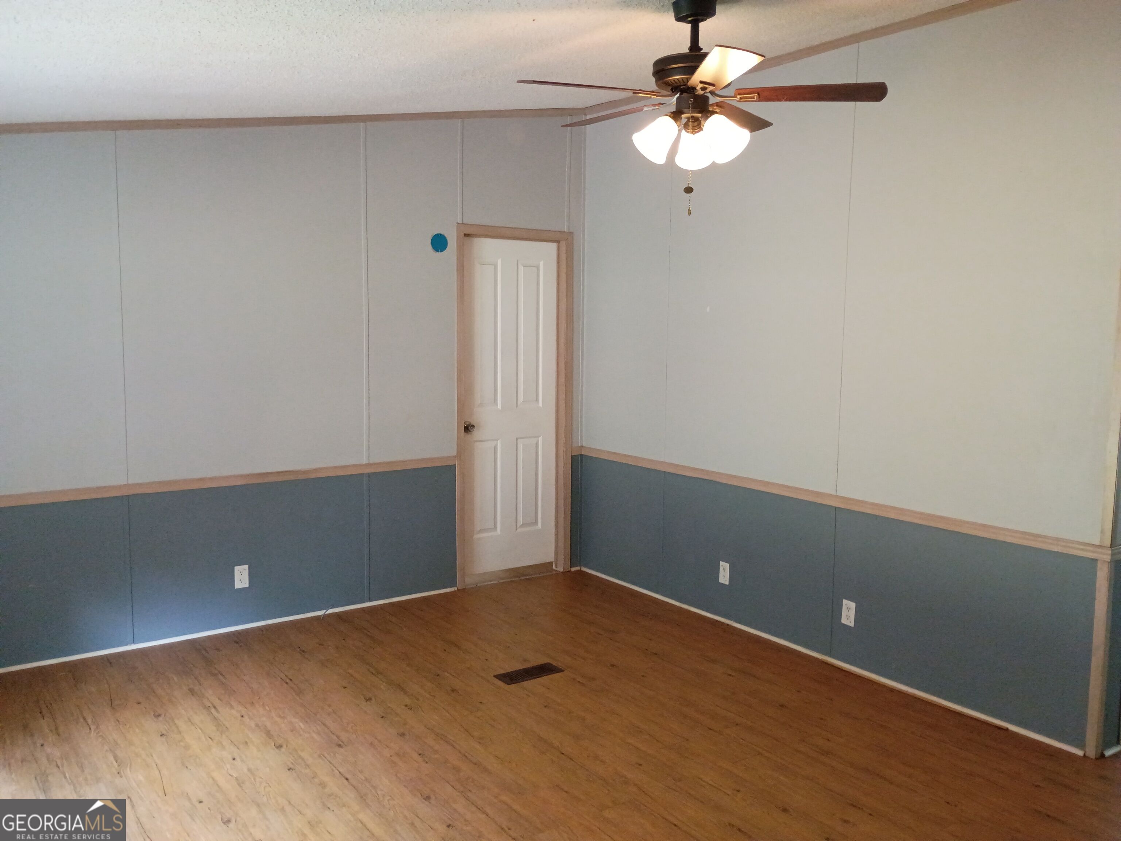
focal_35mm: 29
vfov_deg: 48.2
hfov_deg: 61.7
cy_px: 420
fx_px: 939
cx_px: 560
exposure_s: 1/60
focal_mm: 4.27
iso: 917
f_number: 1.8
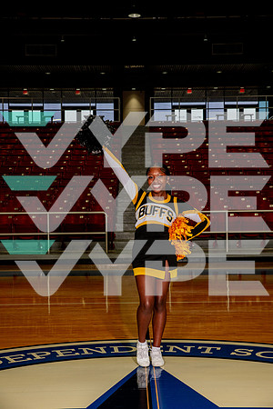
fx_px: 660
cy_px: 204
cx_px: 136
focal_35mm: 58
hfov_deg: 23.4
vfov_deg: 34.5
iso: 800
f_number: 7.1
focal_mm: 58
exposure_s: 1/320
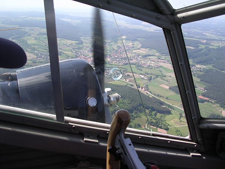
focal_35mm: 38
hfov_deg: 49.0
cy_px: 84
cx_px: 112
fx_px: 247
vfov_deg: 37.7
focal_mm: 5.8
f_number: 2.8
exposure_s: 1/530
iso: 100
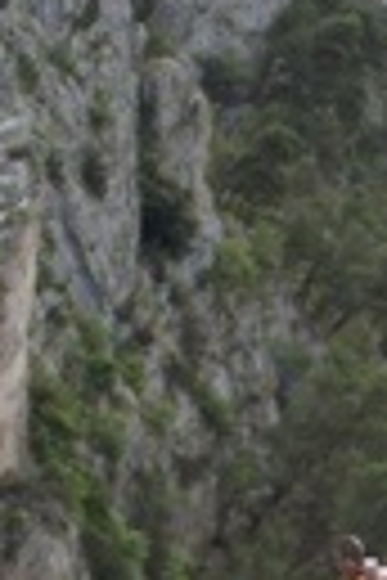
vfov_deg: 10.1
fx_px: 3142
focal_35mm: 195
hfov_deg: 7.0
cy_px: 985
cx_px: 554
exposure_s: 1/500
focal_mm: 35
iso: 100
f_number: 5
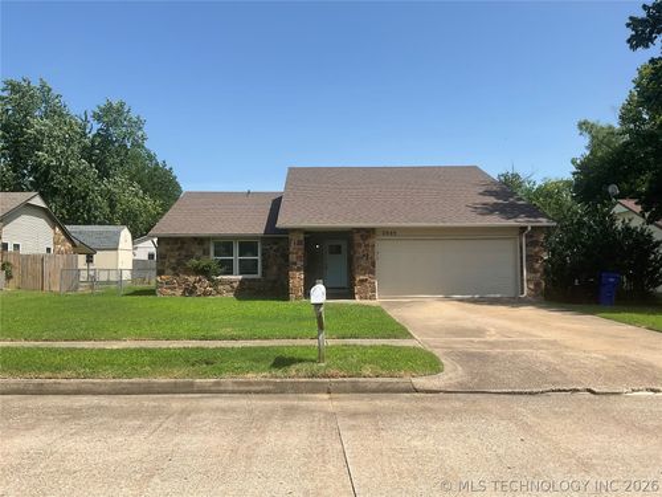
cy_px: 248
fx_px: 555
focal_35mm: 29
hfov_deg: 61.7
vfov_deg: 48.2
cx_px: 331
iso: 16
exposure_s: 1/2141
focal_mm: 3
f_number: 1.8
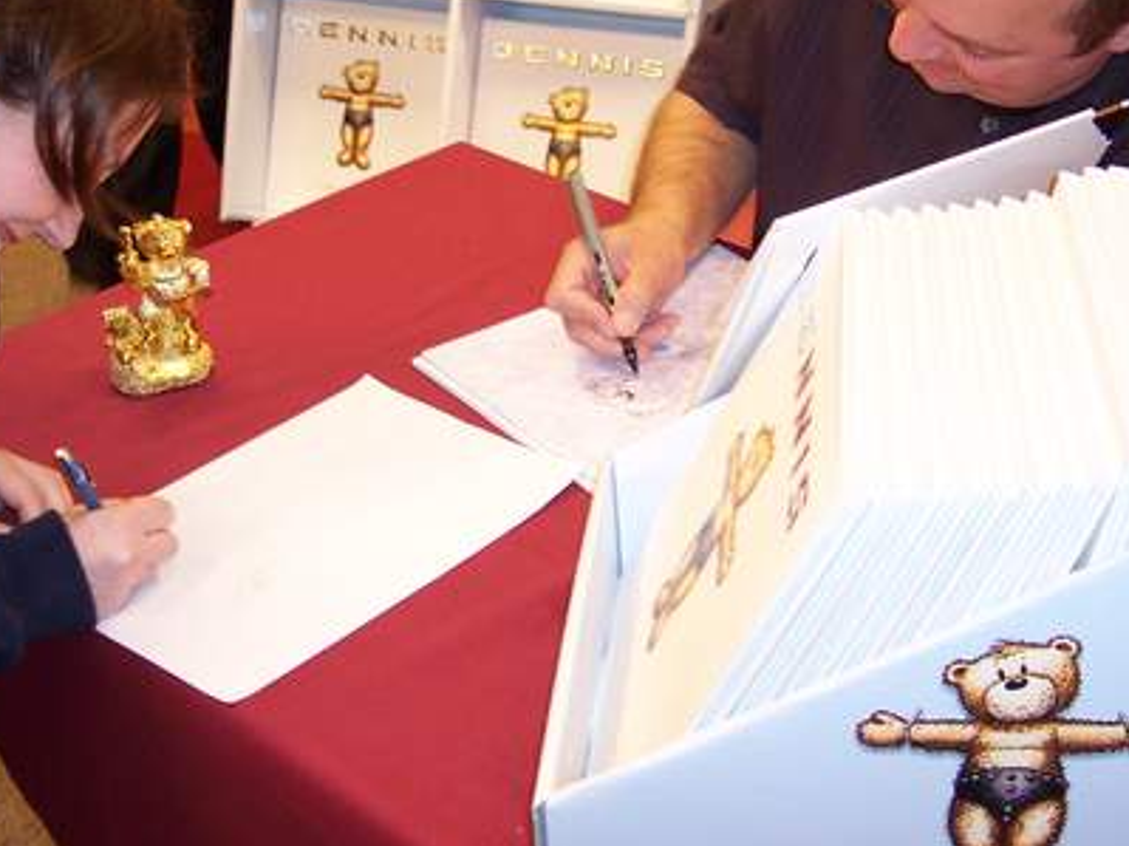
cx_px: 594
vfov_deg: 24.0
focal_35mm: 61
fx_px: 1989
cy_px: 325
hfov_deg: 31.7
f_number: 2.8
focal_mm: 8
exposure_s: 1/30
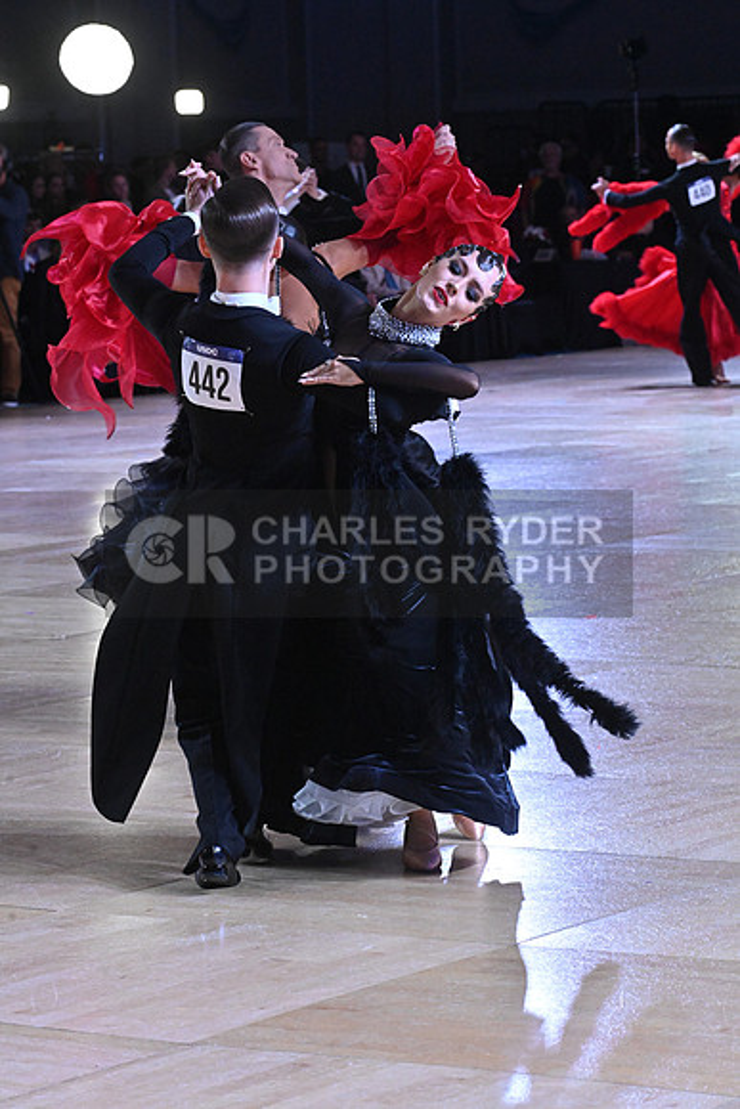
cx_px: 370
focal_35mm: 145
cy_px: 554
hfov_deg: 9.5
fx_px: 4468
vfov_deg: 14.2
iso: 5000
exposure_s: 1/400
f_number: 11
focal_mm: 145
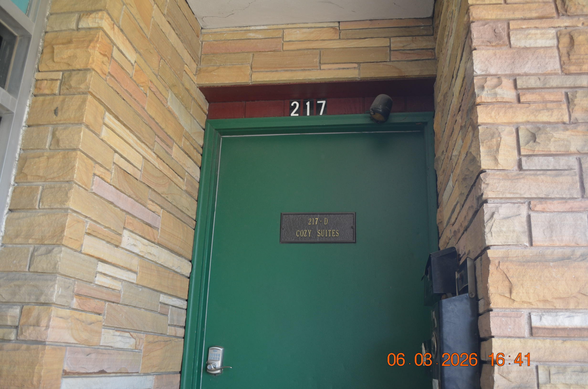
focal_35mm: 33
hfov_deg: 57.3
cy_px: 194
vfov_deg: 39.8
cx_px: 294
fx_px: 538
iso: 400
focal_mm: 22
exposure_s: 1/80
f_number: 4.5
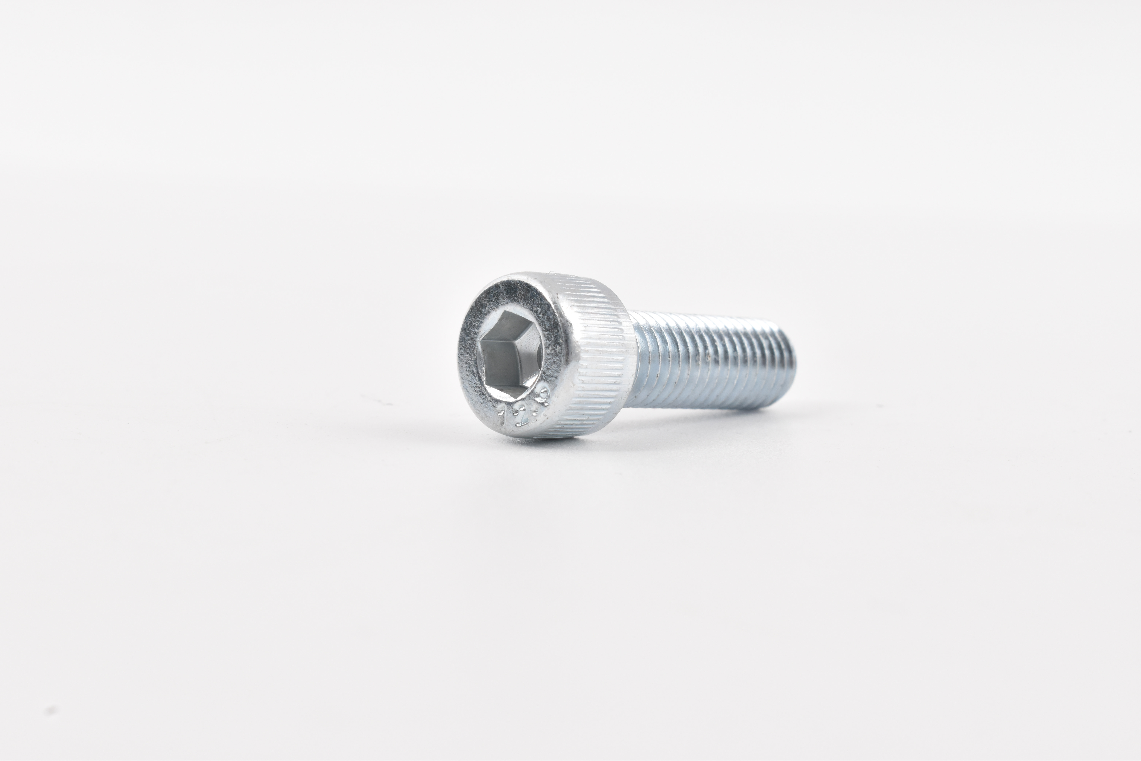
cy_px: 380
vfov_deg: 16.6
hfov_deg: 24.6
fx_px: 2615
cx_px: 570
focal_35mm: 82
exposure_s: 1/80
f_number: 16
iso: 800
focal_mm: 55
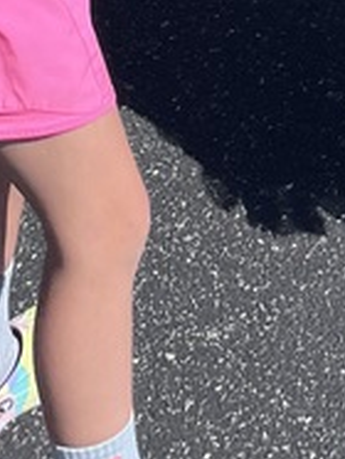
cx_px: 372
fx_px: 1896
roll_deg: -1.0
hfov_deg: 10.3
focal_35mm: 143
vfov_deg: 11.8
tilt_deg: -26.0
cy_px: -555
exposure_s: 1/3745
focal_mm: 5.1
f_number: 1.6
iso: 50
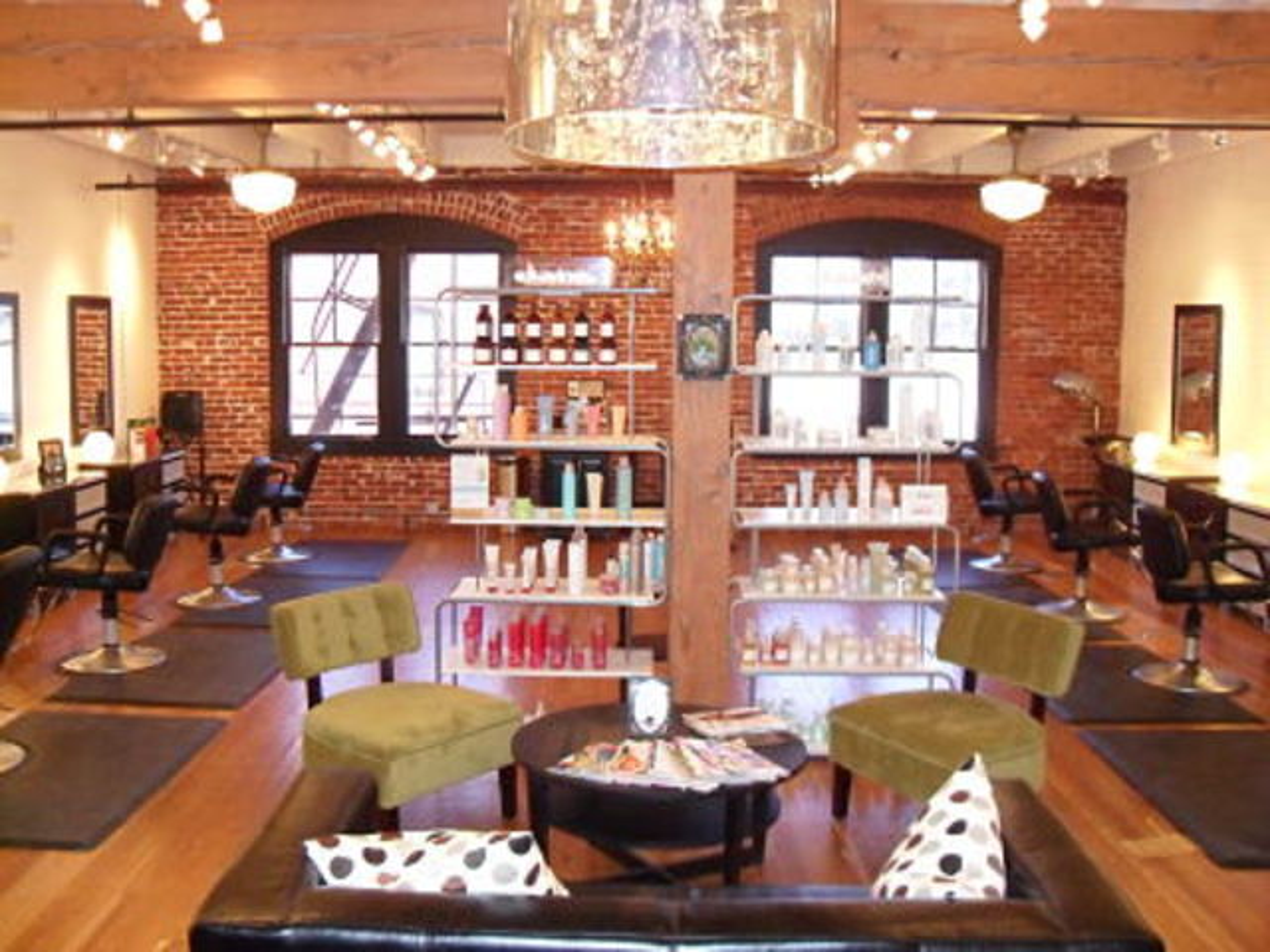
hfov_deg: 52.6
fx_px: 1284
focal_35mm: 35
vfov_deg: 40.7
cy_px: 476
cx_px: 635
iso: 400
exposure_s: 1/45
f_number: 2.8
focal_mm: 6.2
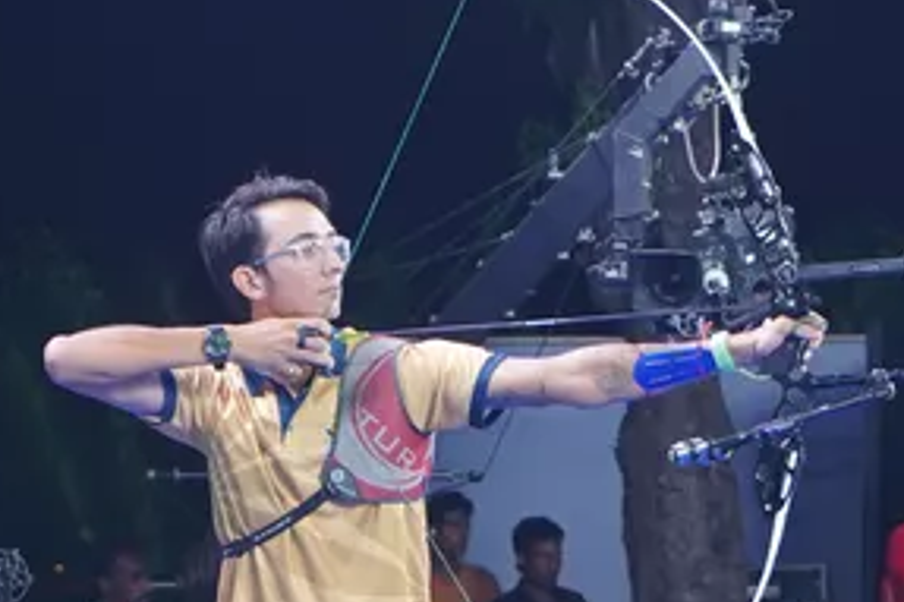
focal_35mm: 278
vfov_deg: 4.9
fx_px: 6977
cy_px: 586
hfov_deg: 7.4
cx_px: 639
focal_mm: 70
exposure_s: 1/125
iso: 1600
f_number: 5.6
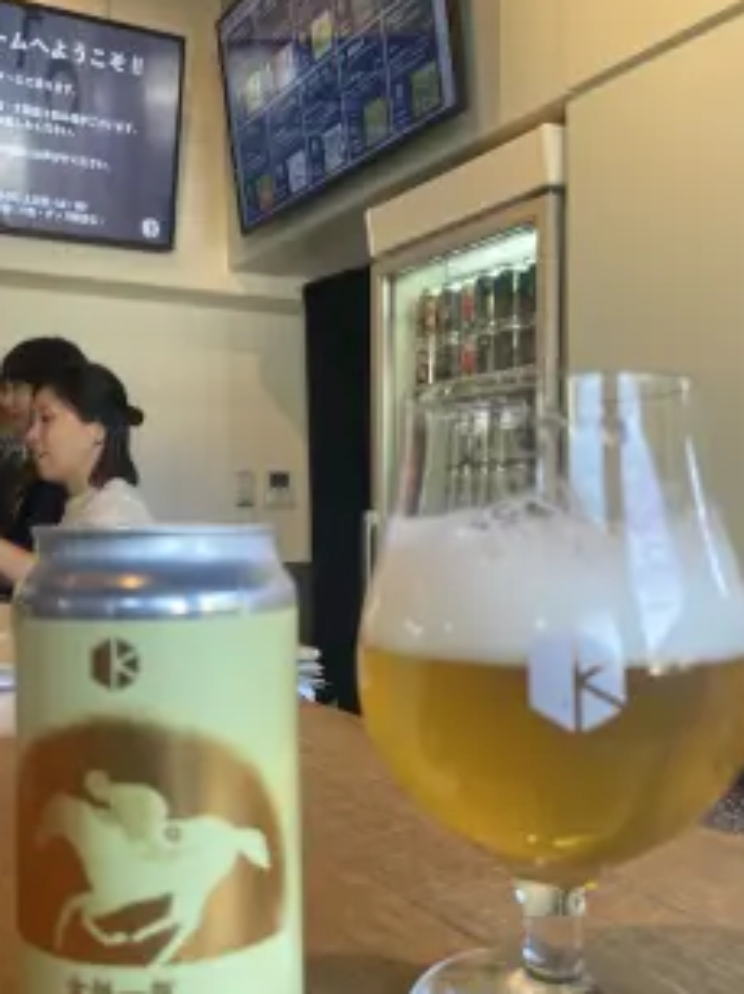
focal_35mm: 34
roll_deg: +0.9
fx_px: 976
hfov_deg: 41.6
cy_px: 539
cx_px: 318
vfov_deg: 53.9
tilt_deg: -0.4
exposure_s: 1/120
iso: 80
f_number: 1.6
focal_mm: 4.2
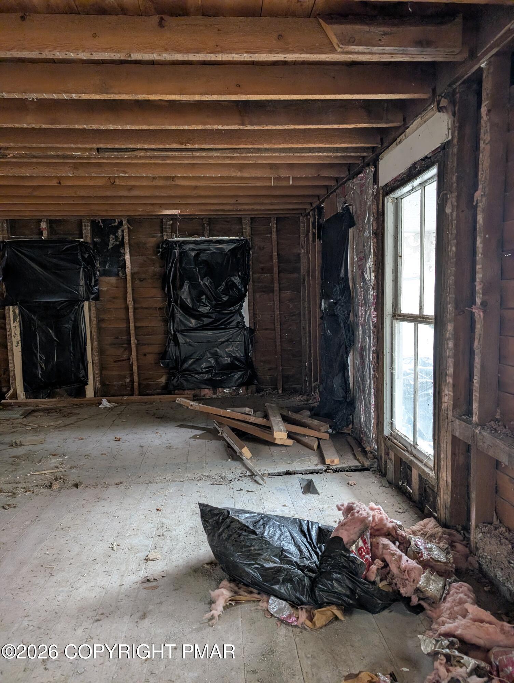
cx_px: 257
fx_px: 474
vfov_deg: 71.5
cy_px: 342
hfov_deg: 56.9
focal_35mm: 24
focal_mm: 6.9
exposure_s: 1/94.2
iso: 231
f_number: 1.68
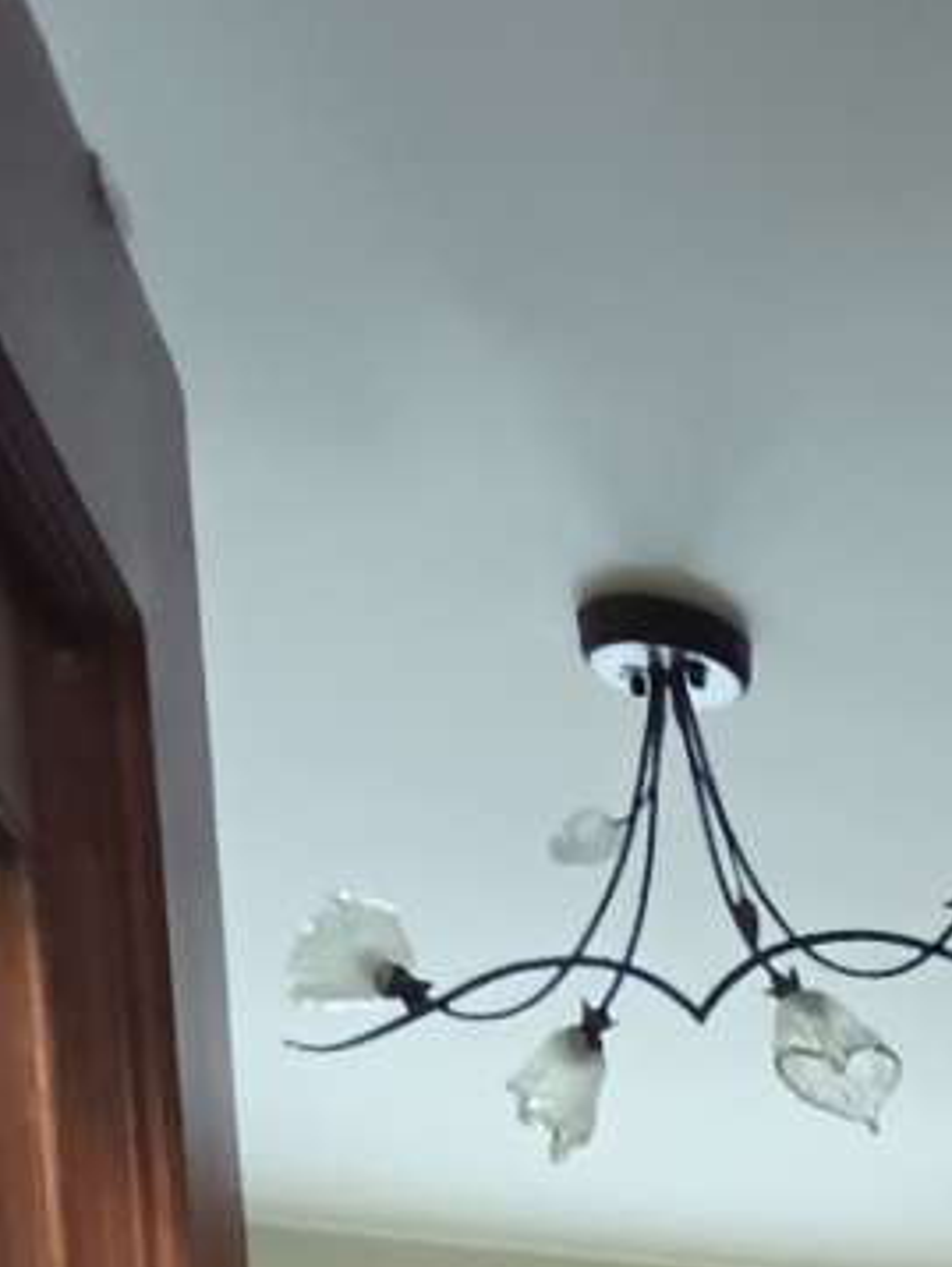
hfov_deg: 16.8
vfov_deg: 20.9
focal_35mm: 67
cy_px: 2223
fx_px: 2454
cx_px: 1874
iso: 647
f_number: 2.2
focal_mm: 1.65
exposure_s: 1/33.3
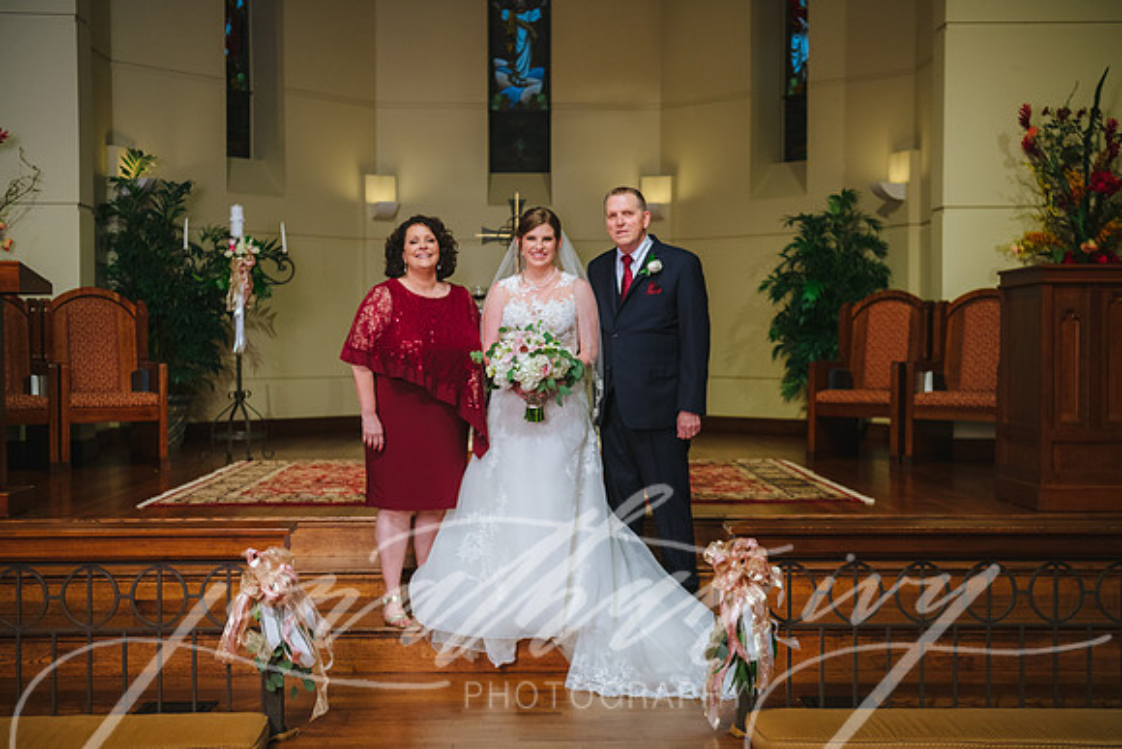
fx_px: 1496
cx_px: 561
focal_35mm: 48
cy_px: 374
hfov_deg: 41.1
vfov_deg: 28.1
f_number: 2.8
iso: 640
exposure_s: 1/200
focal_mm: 48
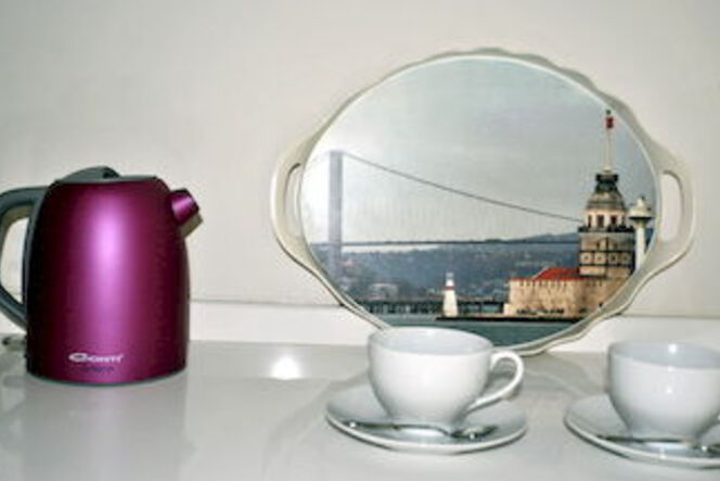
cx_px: 381
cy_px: 243
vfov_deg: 34.2
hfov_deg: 49.5
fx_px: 780
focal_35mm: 39
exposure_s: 1/60
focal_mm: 24
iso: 200
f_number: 4
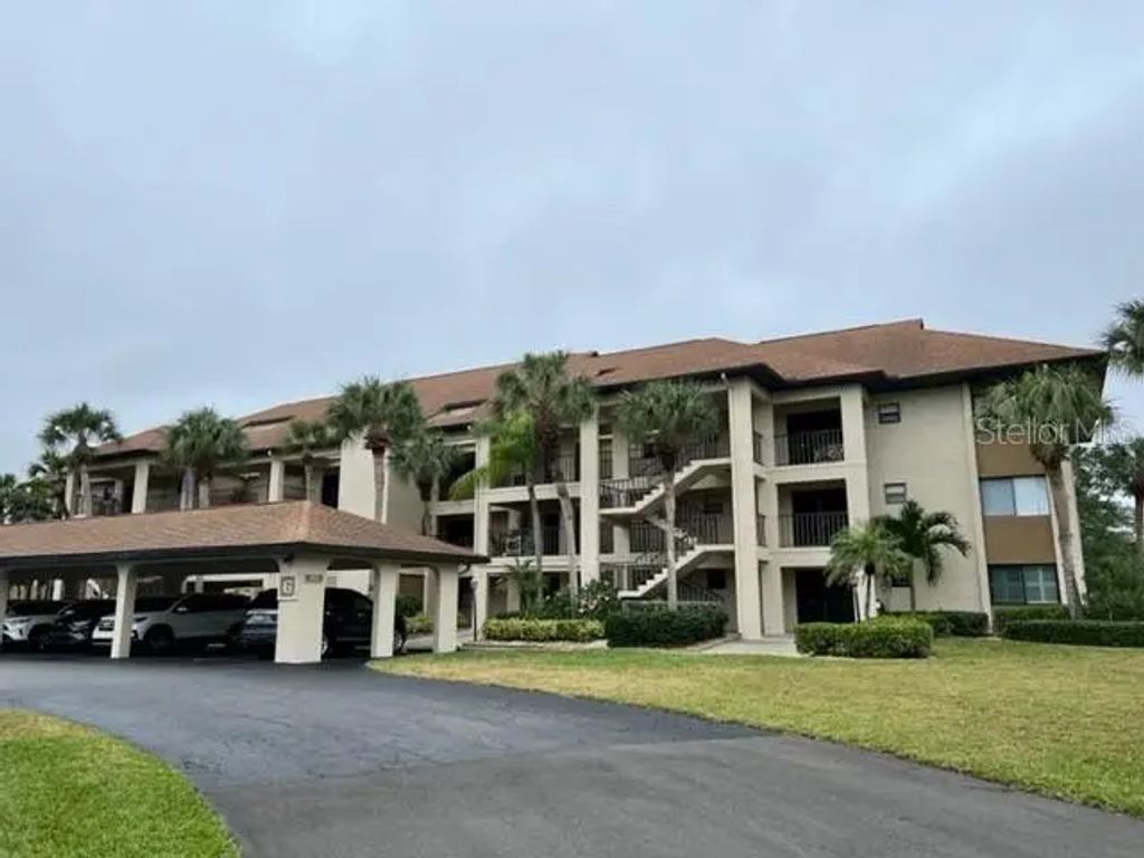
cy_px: 429
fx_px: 859
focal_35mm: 26
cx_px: 572
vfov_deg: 53.1
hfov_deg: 67.3
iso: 50
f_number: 1.5
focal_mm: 5.7
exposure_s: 1/1553
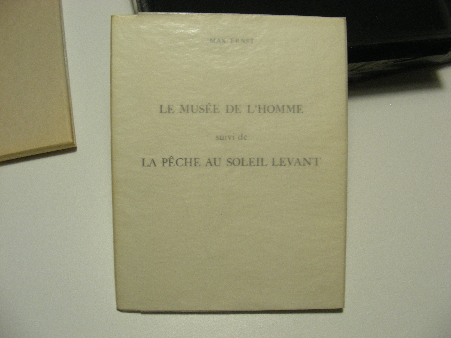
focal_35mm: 38
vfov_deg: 37.7
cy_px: 169
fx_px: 495
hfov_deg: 49.0
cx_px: 226
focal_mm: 6.3
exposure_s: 1/30
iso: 184
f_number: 3.5
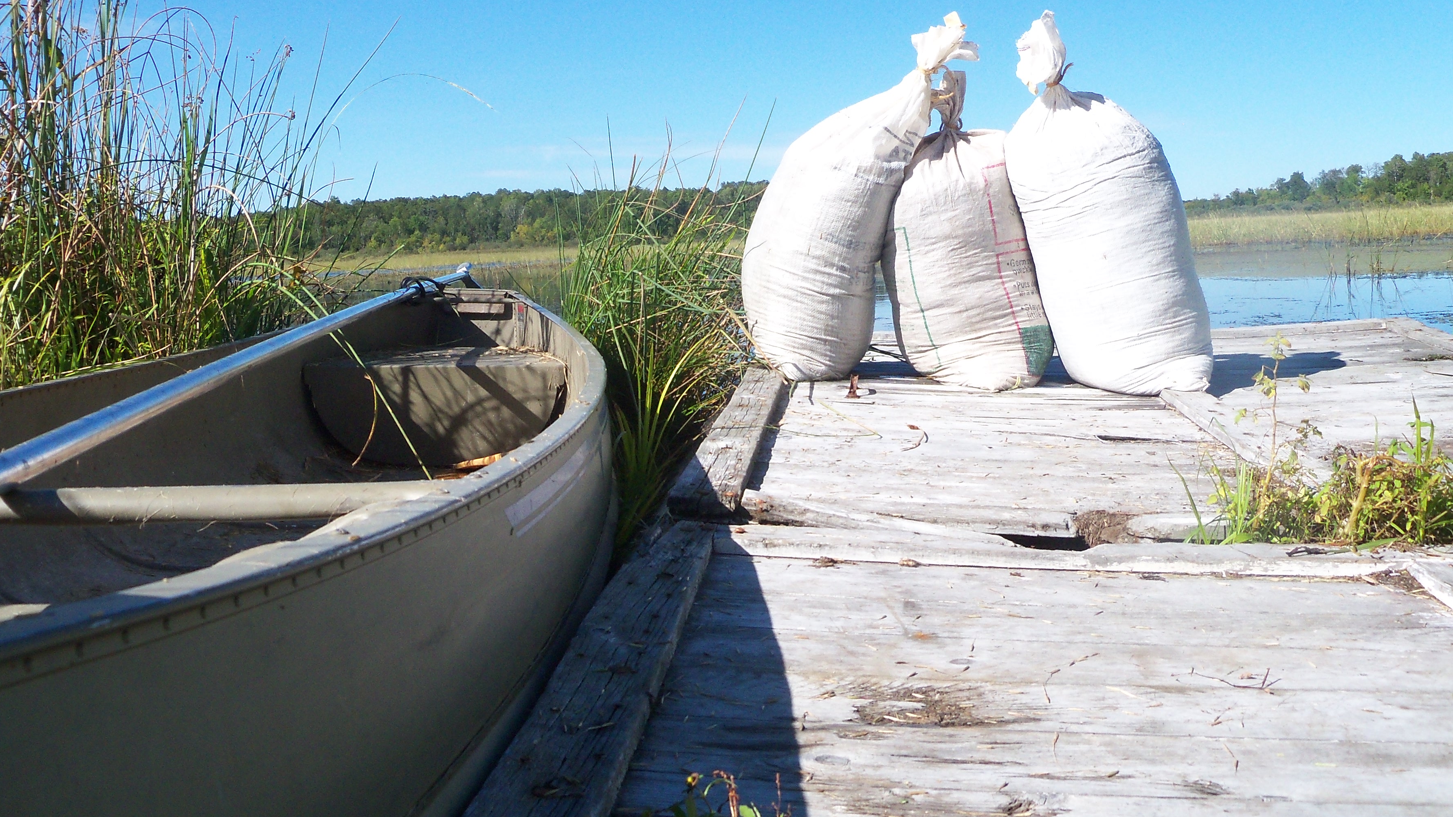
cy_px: 367
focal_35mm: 39
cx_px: 737
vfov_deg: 30.4
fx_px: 1503
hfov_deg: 51.6
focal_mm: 6.2
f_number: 3.5
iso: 160
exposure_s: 1/1600
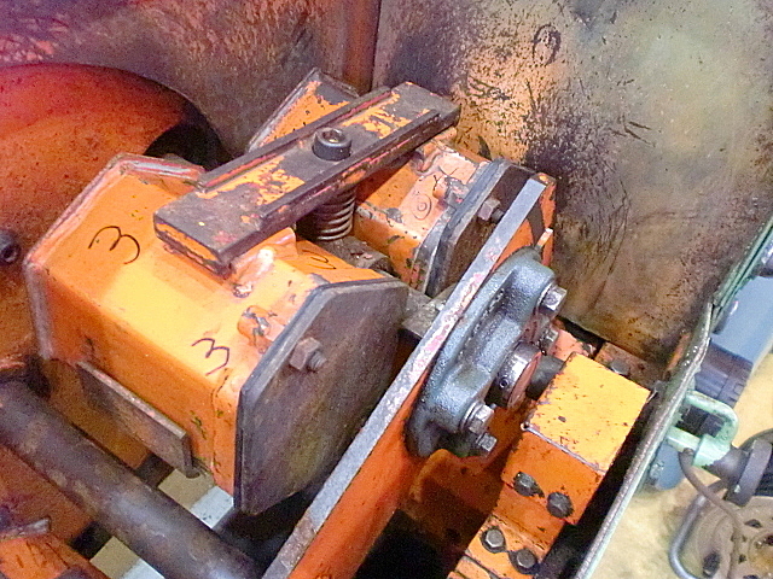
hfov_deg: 52.6
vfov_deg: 40.7
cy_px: 290
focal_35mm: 35
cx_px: 386
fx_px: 782
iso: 1600
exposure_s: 1/50
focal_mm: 6.3
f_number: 3.1
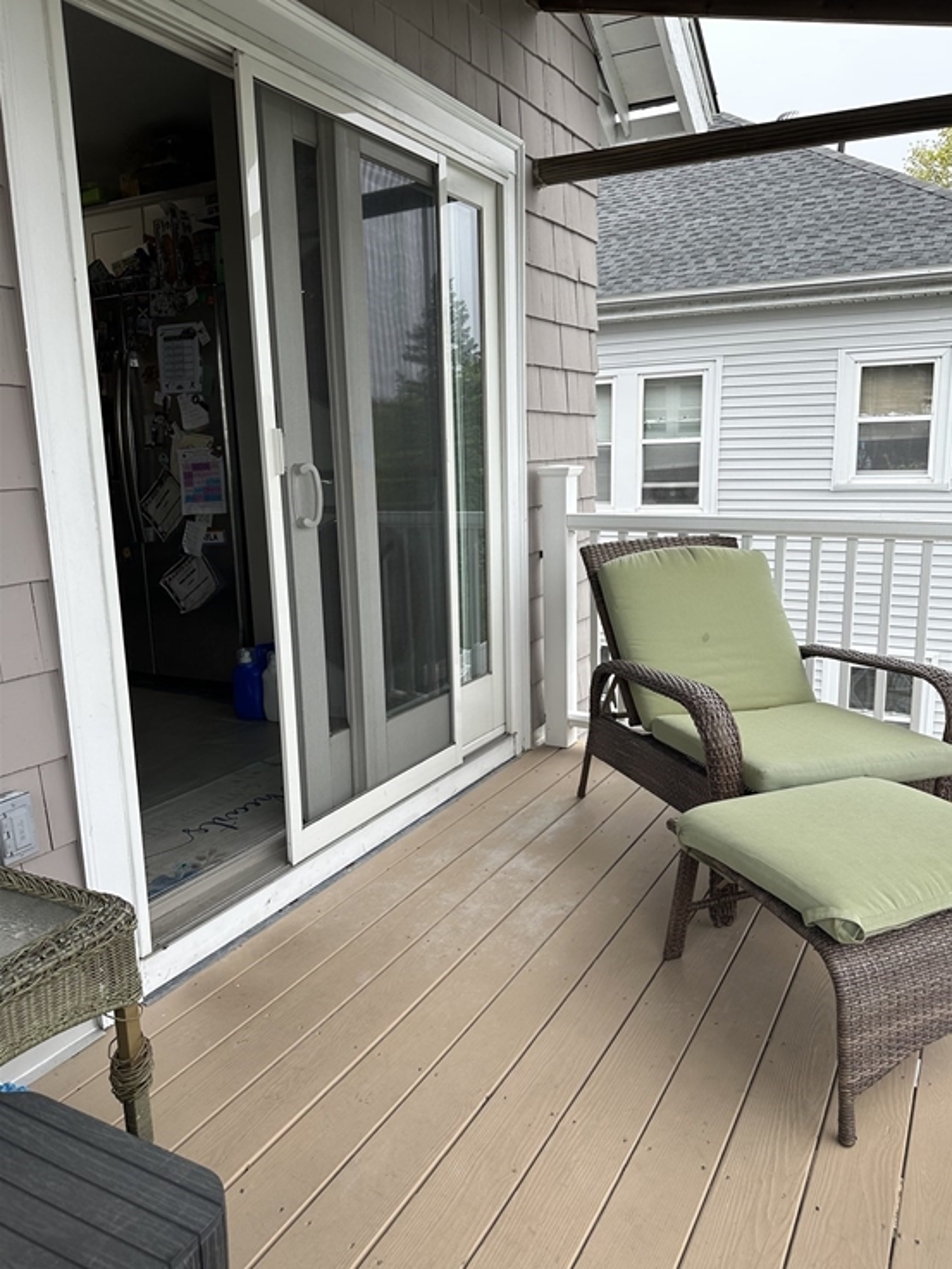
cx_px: 494
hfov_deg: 54.9
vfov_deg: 69.4
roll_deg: +0.6
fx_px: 916
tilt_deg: -11.3
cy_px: 649
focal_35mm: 25
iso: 80
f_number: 1.78
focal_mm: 6.86
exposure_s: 1/469
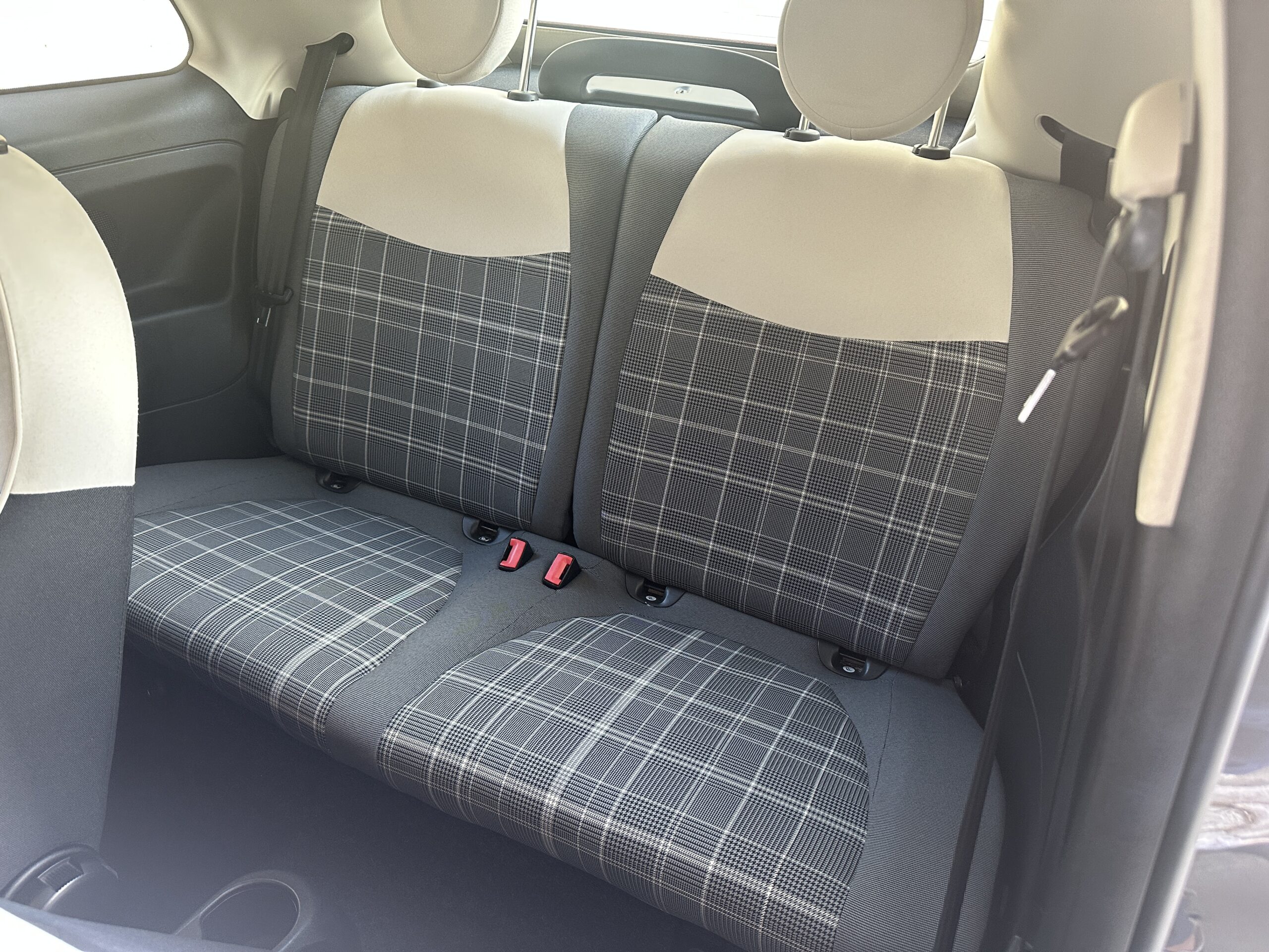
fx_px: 880
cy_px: 476
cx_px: 634
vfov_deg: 56.8
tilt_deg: -30.6
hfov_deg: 71.6
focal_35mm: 24
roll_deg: -2.6
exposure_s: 1/76
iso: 250
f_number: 1.78
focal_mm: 6.86
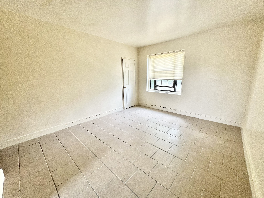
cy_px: 99
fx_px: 99
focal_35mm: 13
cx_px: 132
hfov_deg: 106.2
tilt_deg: -12.7
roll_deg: +1.1
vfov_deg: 89.9
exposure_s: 1/99
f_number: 1.8
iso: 80
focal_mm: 1.57
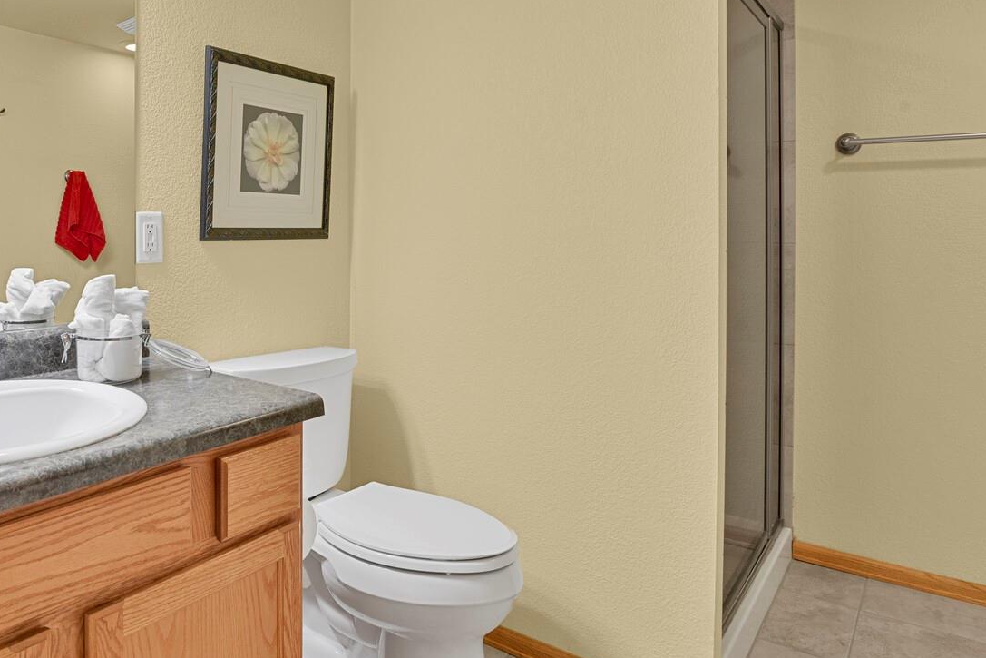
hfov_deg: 69.6
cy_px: 223
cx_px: 334
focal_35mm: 25
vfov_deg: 50.4
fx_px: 685
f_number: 8
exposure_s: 1.6
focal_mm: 17
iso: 250
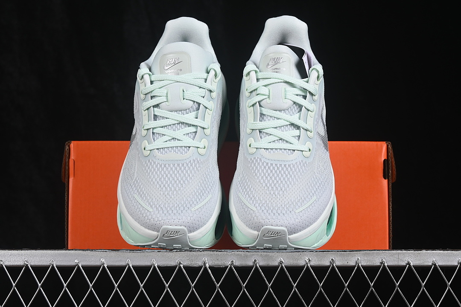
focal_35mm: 75
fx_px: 960
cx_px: 230
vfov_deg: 18.2
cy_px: 154
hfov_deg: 27.0
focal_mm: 50
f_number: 8
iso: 160
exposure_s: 1/80
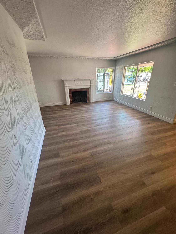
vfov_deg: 102.1
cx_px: 88
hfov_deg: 85.7
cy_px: 117
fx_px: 95
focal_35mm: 14
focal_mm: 2.22
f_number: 2.2
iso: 250
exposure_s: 1/120
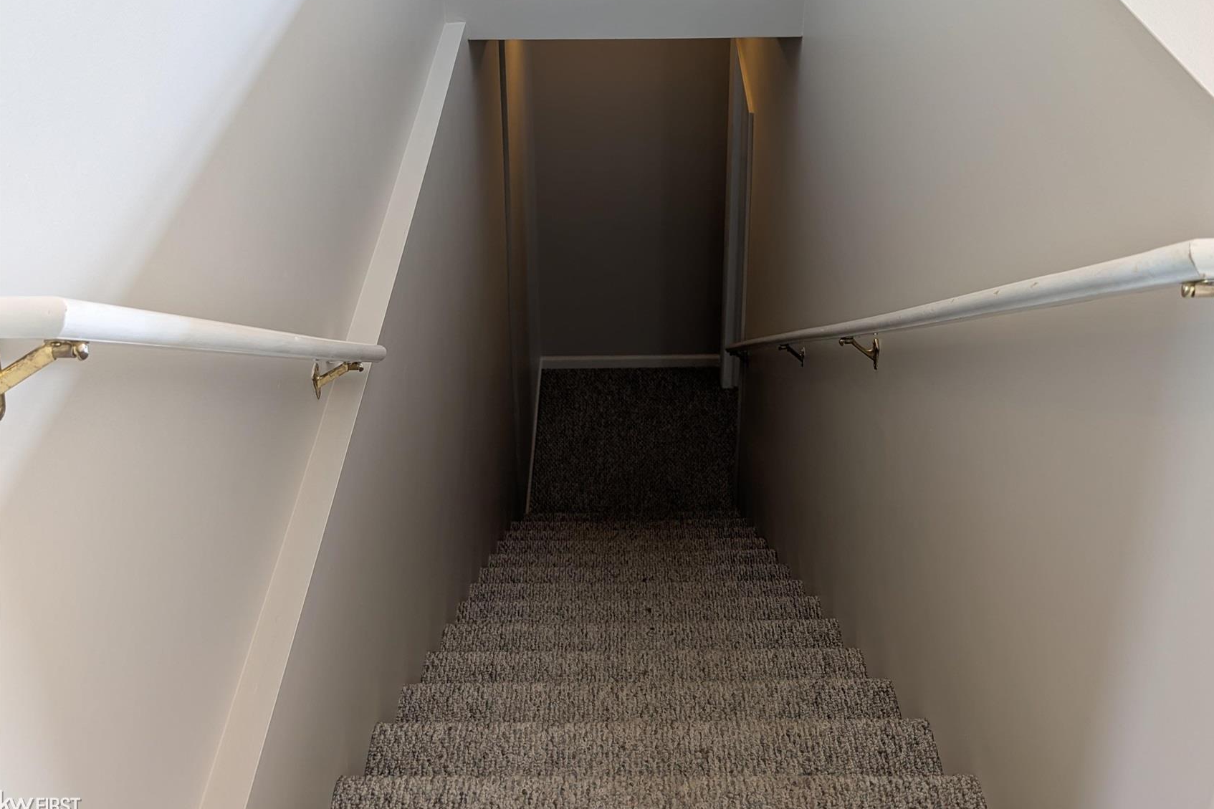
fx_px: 1146
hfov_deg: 55.8
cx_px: 617
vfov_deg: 35.2
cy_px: 1
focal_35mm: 34
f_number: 1.68
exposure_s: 1/23.8
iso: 41
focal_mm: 6.9
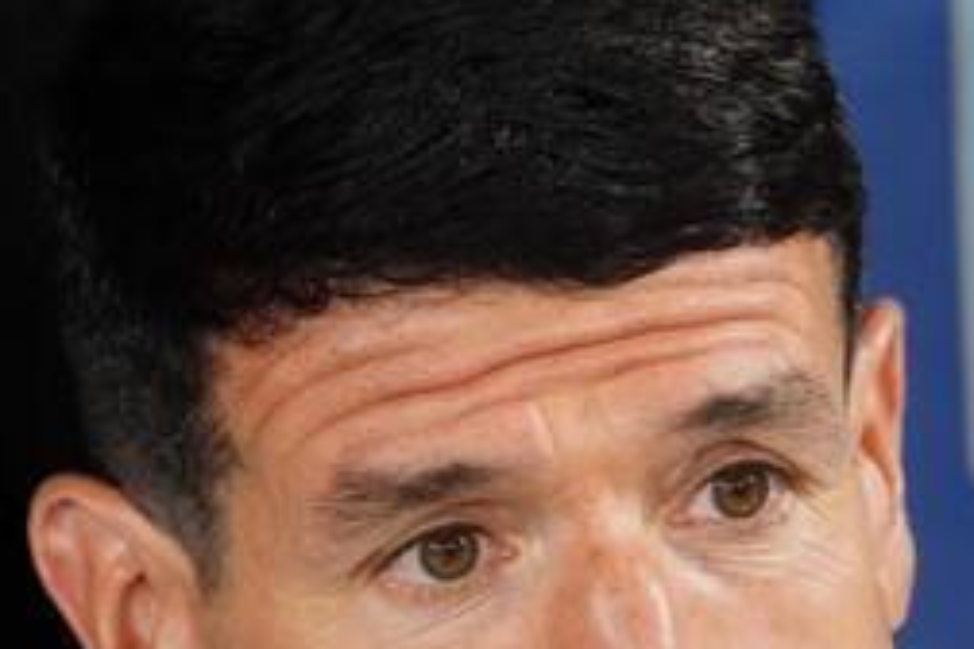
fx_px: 20966
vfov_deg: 1.8
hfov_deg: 2.7
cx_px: 738
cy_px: 556
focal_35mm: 775
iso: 4000
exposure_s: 1/400
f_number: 5.6
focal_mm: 271
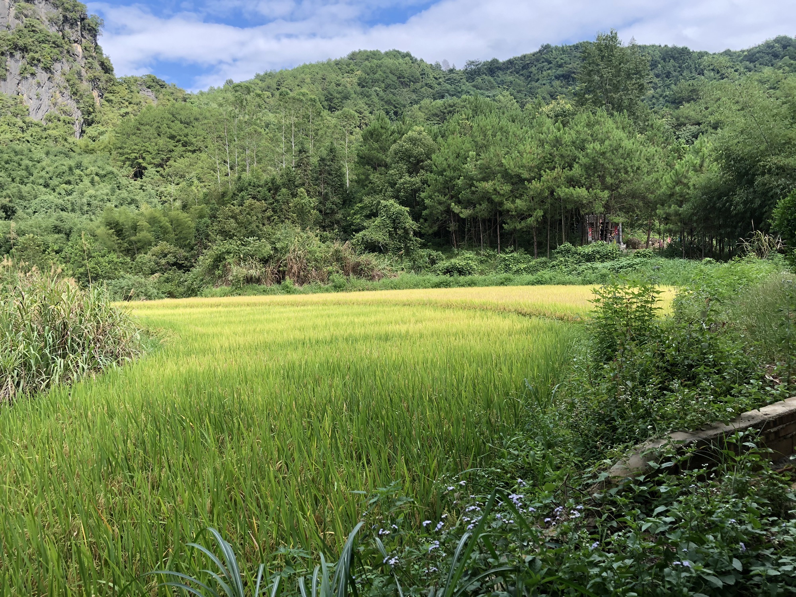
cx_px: 398
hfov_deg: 63.4
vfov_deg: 49.7
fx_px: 644
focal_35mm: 28
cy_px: 298
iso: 20
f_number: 1.8
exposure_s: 1/461
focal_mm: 3.99
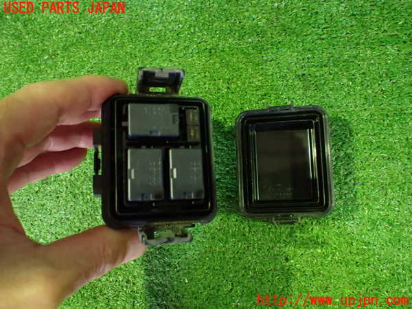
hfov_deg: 60.0
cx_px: 206
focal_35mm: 30
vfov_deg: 46.8
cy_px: 154
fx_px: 357
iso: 1000
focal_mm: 5.4
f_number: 2.3
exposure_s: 1/30
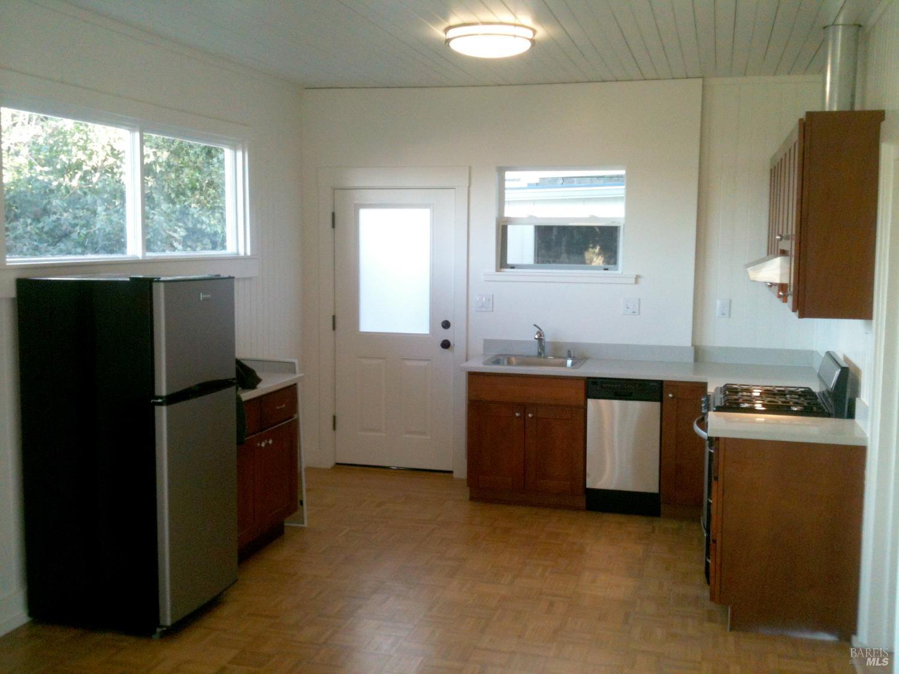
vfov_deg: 40.7
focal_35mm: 35
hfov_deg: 52.6
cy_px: 337
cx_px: 450
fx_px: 909
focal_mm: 3.85
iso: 100
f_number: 2.8
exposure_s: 1/50
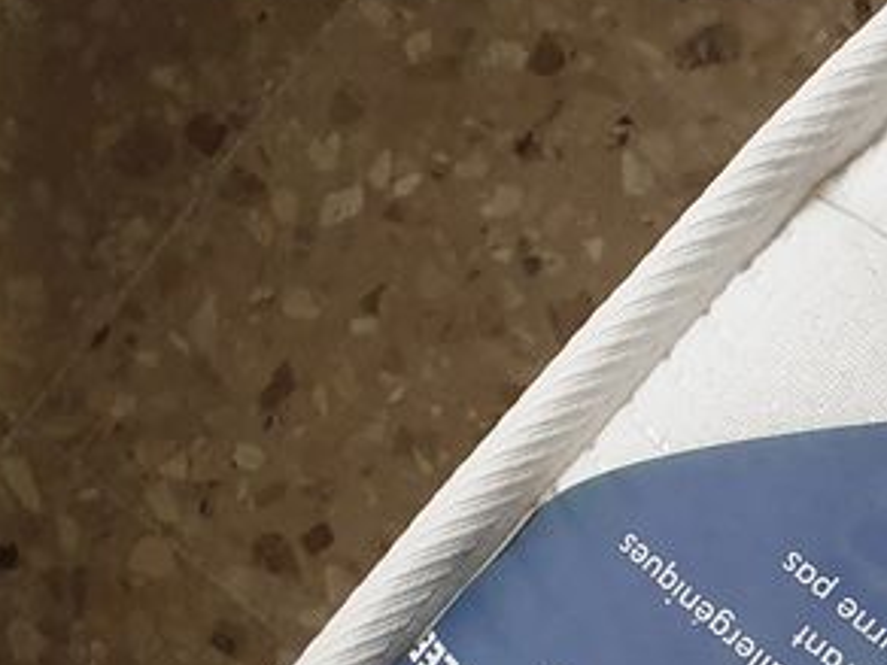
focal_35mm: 89
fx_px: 2281
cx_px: 1488
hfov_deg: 18.4
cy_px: 802
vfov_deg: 15.9
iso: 320
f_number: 2.4
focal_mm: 4.32
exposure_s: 1/50
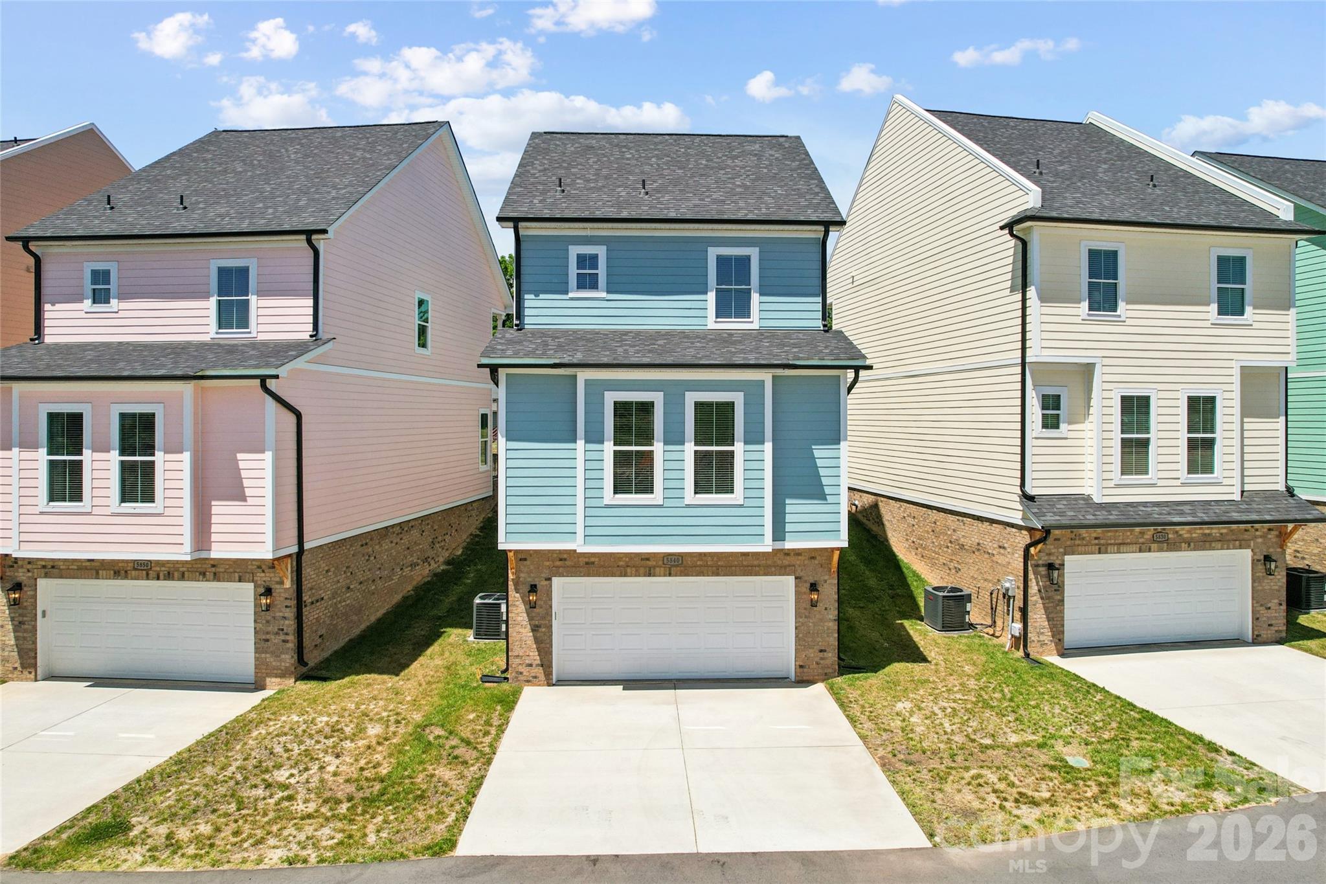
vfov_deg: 57.2
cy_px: 442
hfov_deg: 78.6
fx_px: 810
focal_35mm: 22
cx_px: 663
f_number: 2.8
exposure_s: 1/500
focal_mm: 8.4
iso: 140
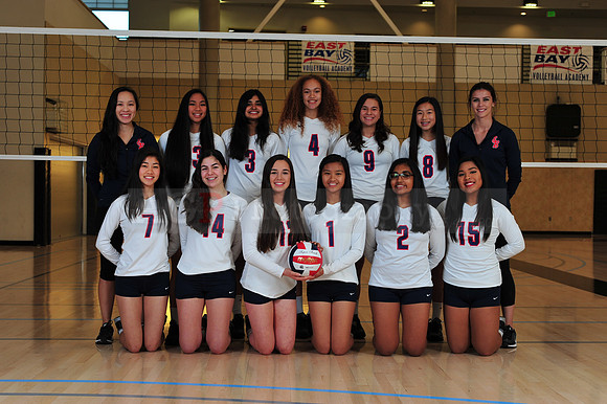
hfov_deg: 39.6
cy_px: 202
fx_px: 843
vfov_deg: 27.0
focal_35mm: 50
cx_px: 304
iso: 400
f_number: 5.6
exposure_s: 1/125
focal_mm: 50
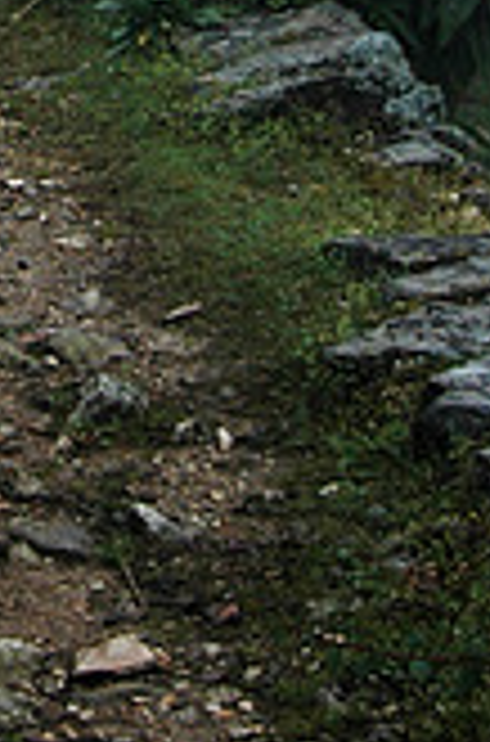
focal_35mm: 153
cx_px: -380
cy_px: -472
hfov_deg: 8.6
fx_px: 3143
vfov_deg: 12.6
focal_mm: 24
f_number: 4
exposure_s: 1/160
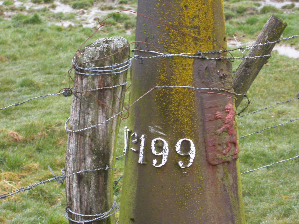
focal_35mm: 136
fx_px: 1175
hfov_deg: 14.5
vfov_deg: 10.9
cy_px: 112
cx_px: 150
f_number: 4.7
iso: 100
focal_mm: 28.2
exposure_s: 1/60.3
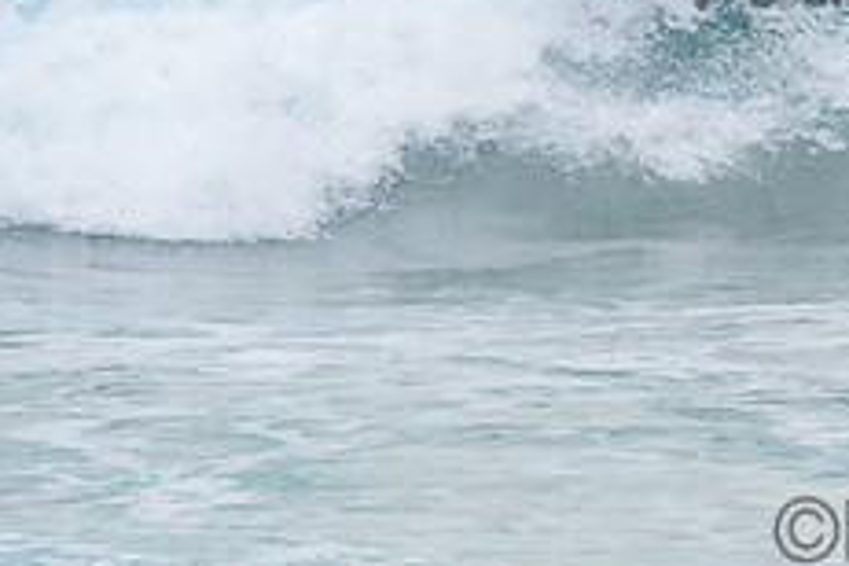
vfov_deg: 1.0
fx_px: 32495
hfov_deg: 1.5
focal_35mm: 1378
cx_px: 1437
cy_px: -155
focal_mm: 400
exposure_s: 1/1250
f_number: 5.6
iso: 500
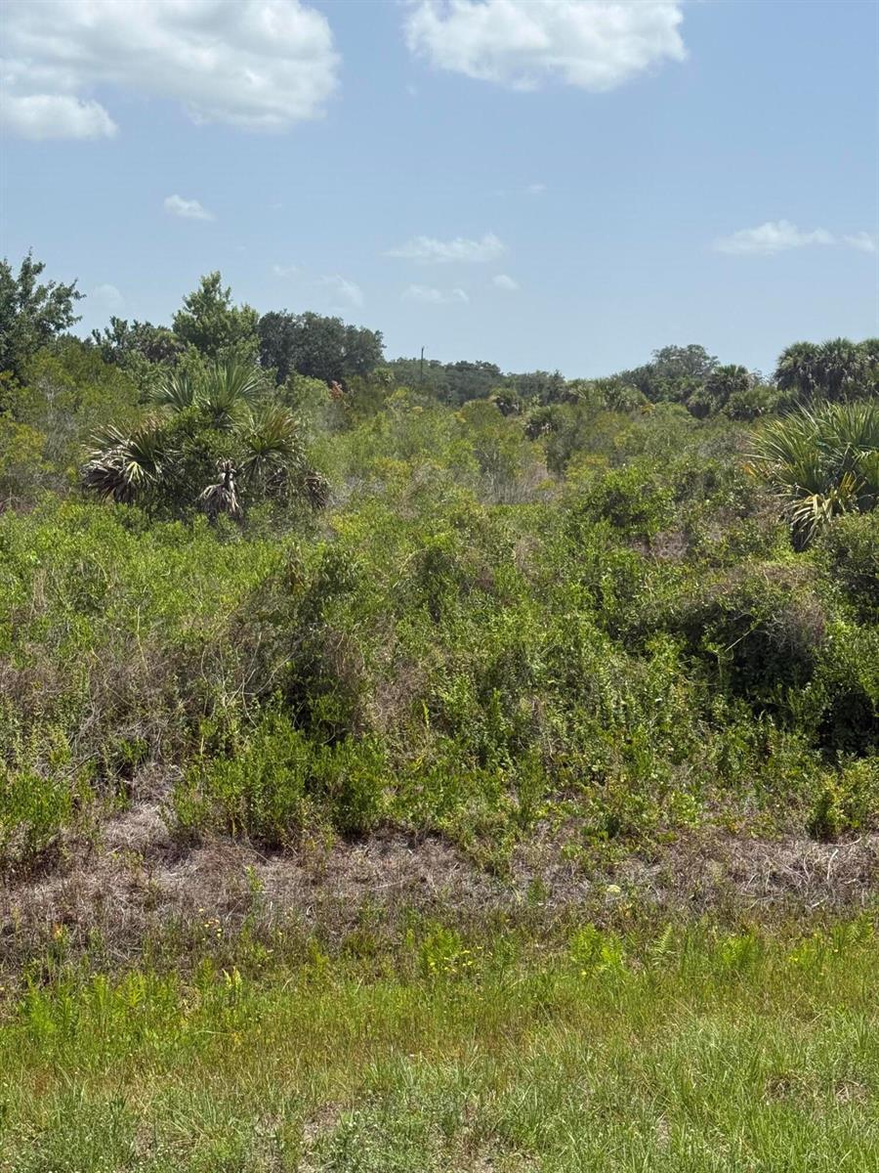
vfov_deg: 39.7
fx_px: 1625
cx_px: 440
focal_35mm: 48
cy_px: 586
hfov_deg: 30.3
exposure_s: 1/6024
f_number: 1.78
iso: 80
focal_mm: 6.76
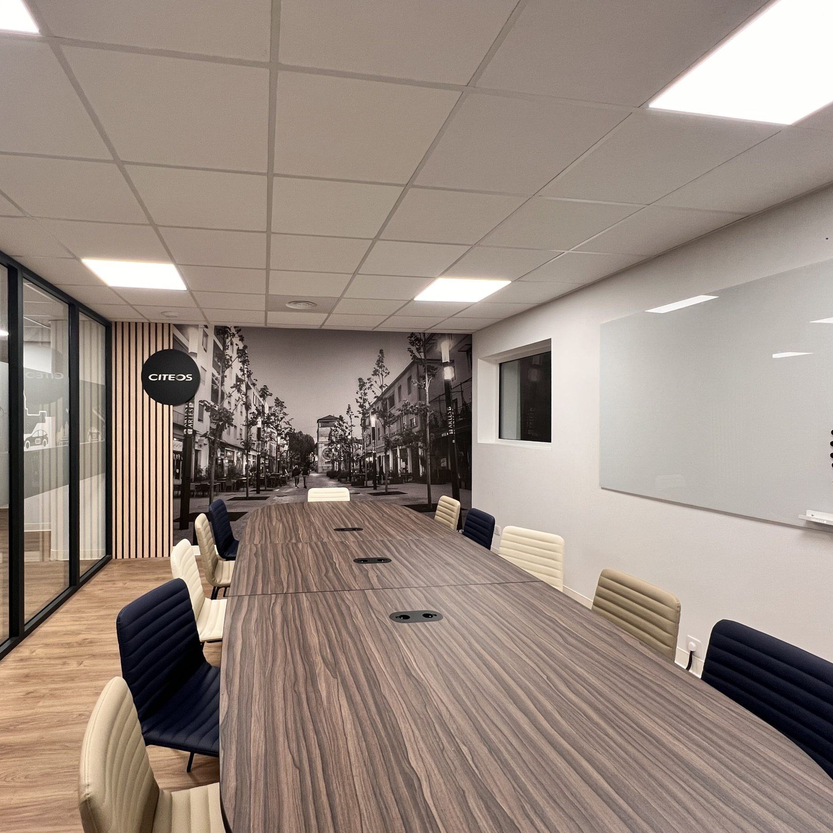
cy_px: 427
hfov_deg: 86.4
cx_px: 337
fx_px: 436
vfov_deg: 87.4
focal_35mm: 16
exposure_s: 1/100
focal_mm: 1.57
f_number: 1.8
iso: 200
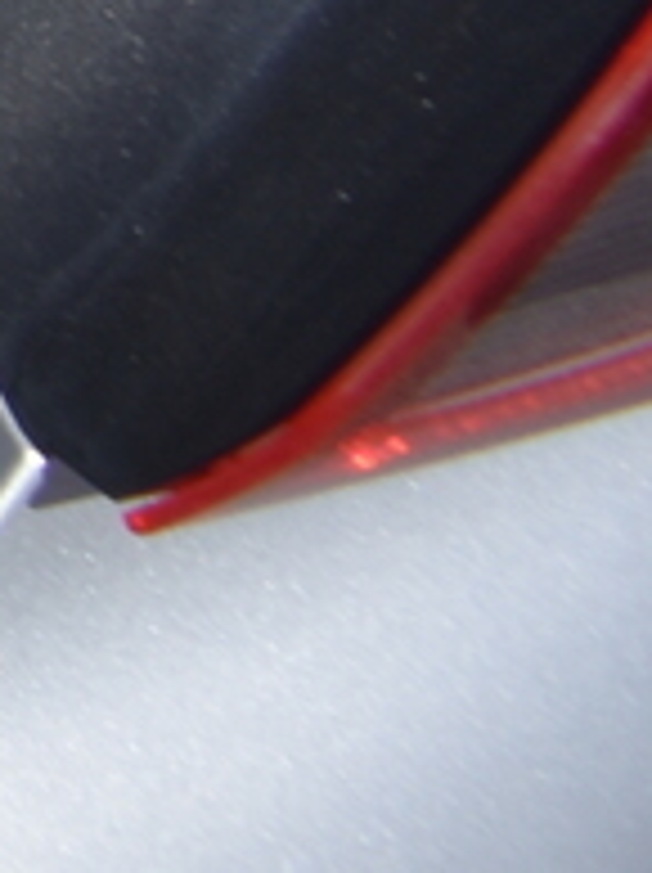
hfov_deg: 5.0
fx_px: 5462
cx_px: -2963
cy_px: -1359
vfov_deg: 8.3
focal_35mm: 217
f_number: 8
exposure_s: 1/750
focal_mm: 18
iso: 200
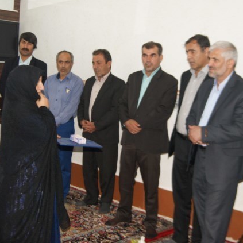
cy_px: 121
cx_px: 107
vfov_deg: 31.6
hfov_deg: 31.6
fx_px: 429
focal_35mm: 54
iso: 400
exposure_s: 1/60
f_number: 4.5
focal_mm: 28
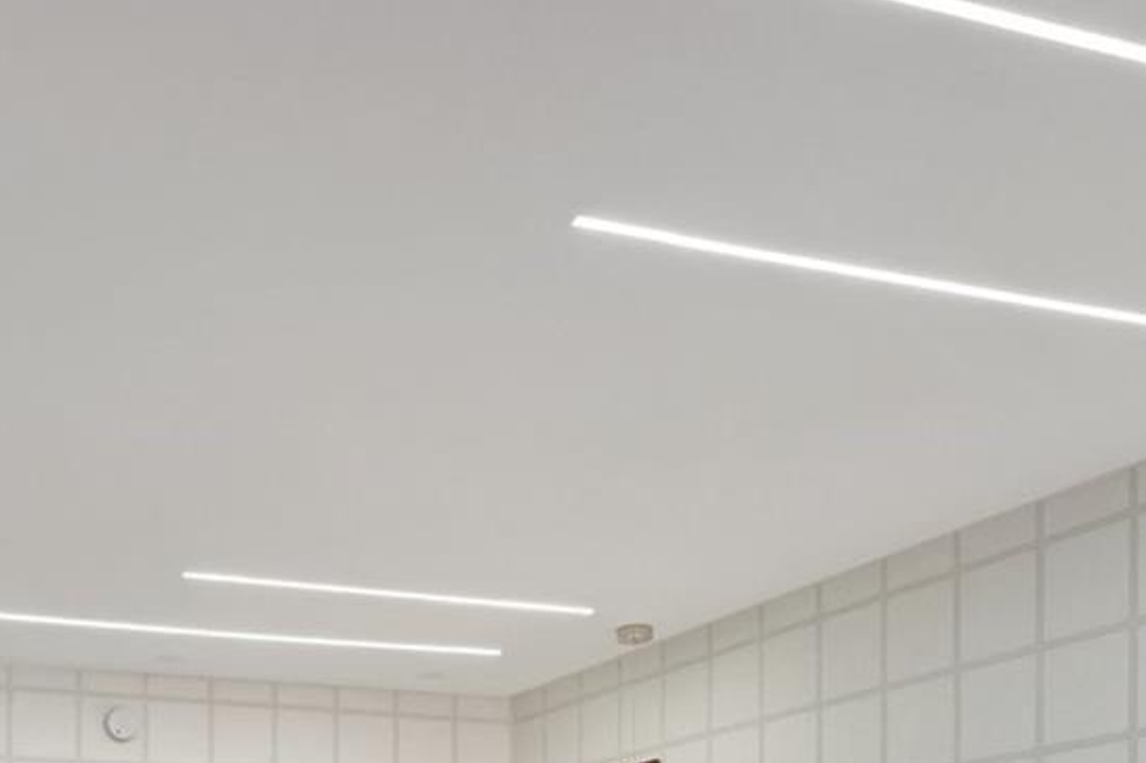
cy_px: 1002
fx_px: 1400
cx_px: 198
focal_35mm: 44
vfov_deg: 25.9
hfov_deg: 42.1
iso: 1600
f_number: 6.4
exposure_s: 1/50
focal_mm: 10
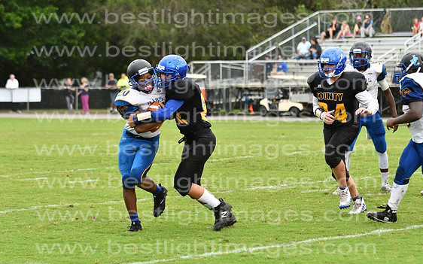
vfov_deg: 5.9
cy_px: 134
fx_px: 2547
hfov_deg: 9.5
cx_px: 206
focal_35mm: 221
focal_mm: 140
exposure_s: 1/1600
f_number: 3.5
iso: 800
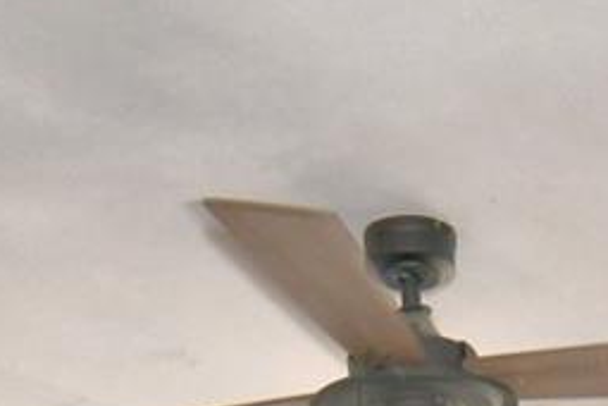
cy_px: 979
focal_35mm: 94
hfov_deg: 21.4
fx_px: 1587
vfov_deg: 11.8
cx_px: 482
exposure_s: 1/50
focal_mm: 10
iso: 200
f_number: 4.5
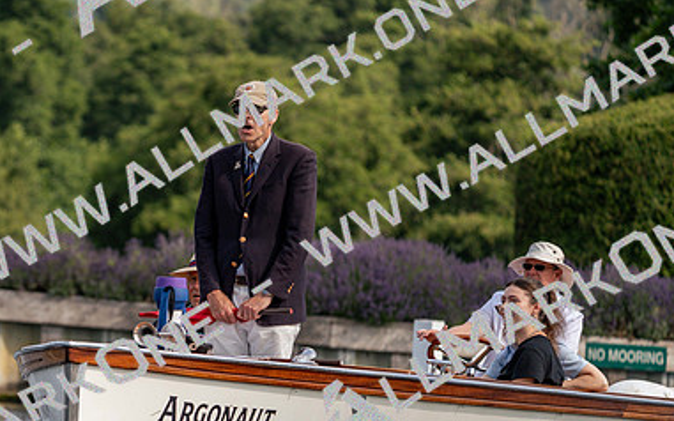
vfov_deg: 3.3
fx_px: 7273
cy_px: 296
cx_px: 172
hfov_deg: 5.3
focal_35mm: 396
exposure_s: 1/1600
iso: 320
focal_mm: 255
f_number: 5.6
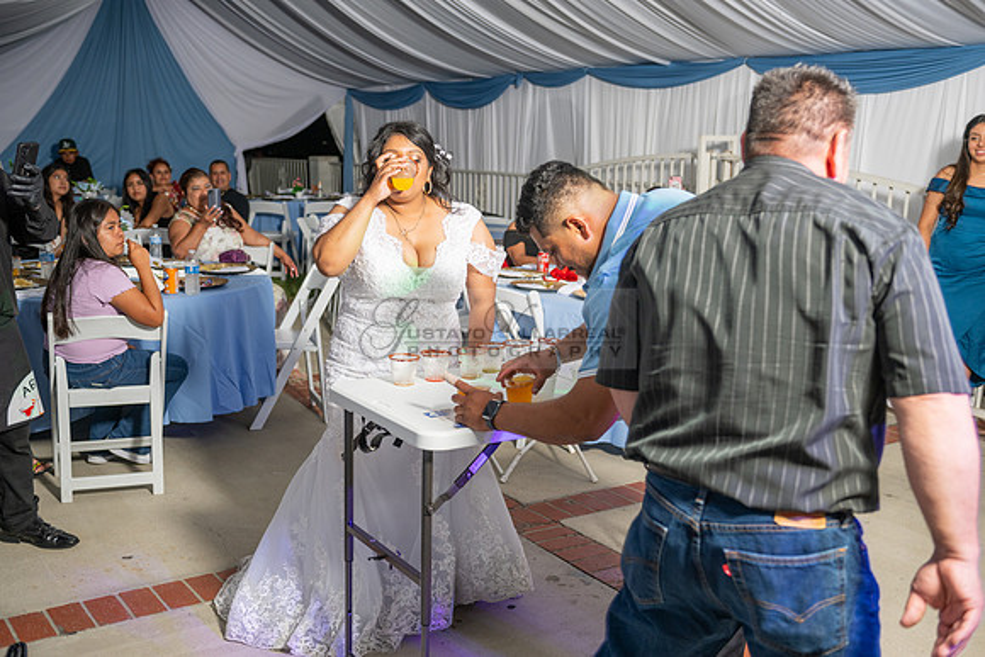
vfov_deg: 35.1
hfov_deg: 50.7
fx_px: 1040
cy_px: 328
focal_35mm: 38
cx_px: 492
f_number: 3.5
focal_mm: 38
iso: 250
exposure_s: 1/125
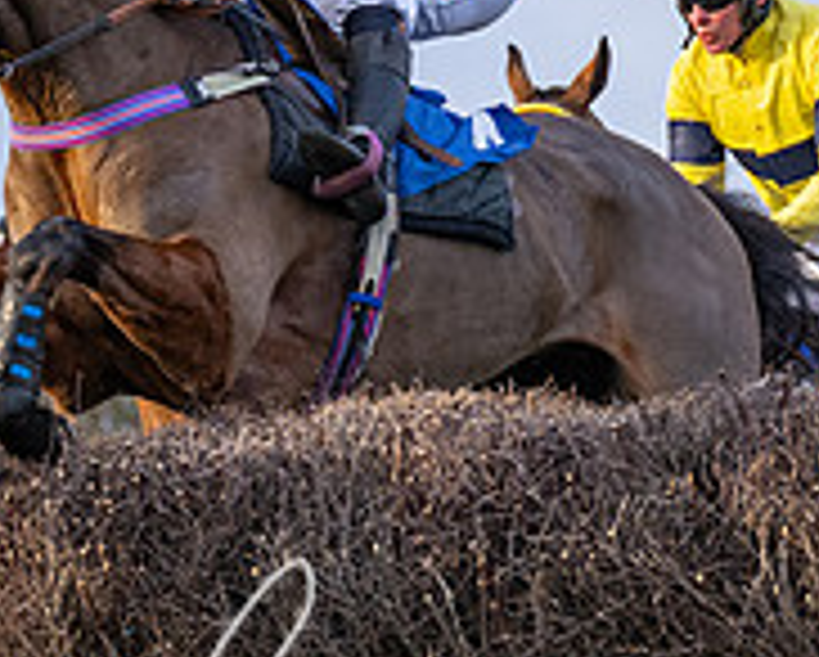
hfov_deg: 5.9
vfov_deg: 4.8
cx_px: 181
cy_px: 297
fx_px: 7910
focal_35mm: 326
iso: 800
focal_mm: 70
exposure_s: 1/2500
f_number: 2.8
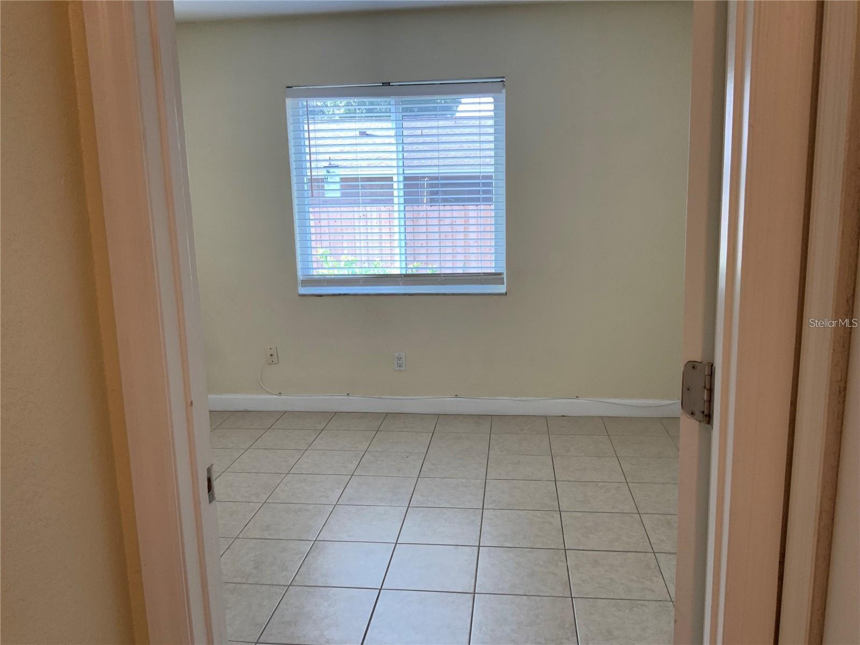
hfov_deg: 61.7
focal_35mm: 29
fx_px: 720
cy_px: 322
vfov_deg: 48.2
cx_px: 430
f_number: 1.8
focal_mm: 3
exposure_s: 1/60
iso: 40
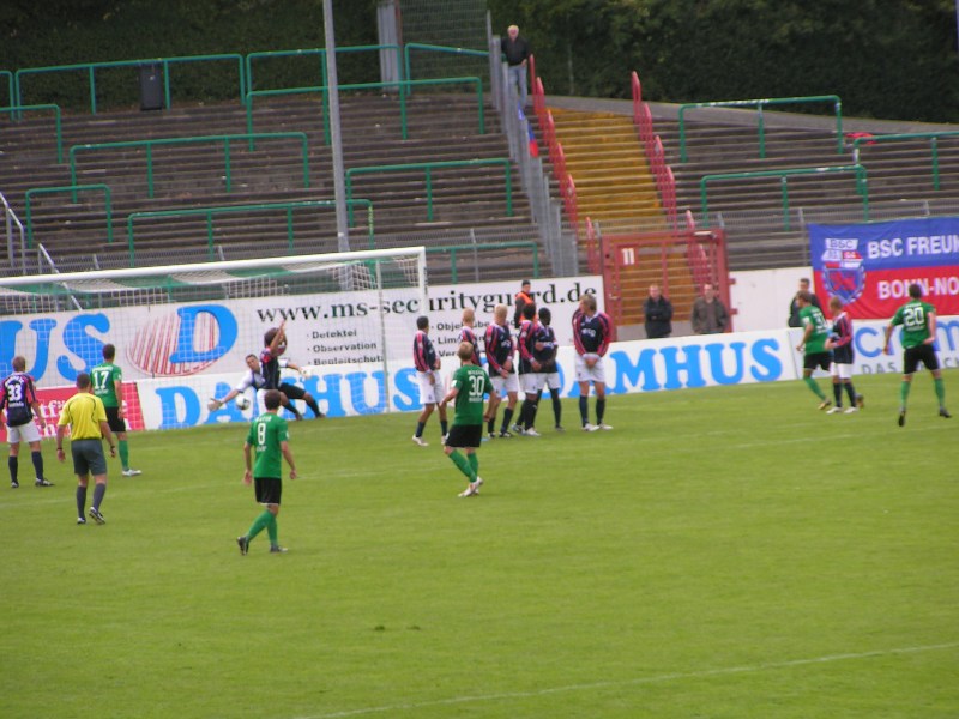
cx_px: 480
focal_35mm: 259
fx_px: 7175
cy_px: 360
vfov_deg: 5.7
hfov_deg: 7.6
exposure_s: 1/320
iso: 50
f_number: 3.5
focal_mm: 39.6
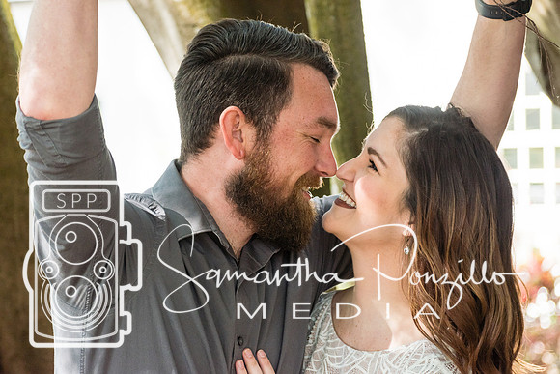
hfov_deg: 13.5
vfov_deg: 9.0
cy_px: 187
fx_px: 2368
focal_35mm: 152
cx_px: 278
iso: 400
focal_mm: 100
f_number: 4.8
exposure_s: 1/400
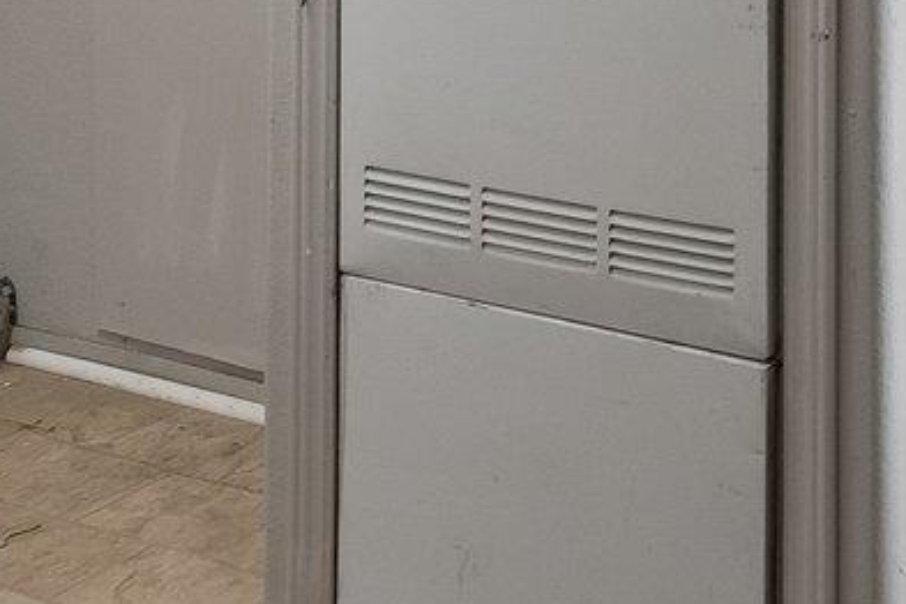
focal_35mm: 73
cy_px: -358
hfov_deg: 24.4
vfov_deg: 16.6
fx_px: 1837
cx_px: 1155
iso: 500
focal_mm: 14
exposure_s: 1/30
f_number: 5
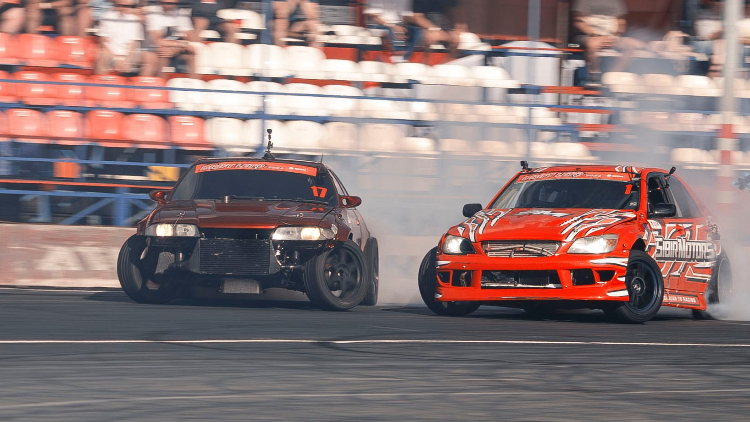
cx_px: 581
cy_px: 240
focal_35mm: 416
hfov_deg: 5.2
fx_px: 8276
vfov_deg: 2.9
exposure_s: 1/125
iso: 100
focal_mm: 110
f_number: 9
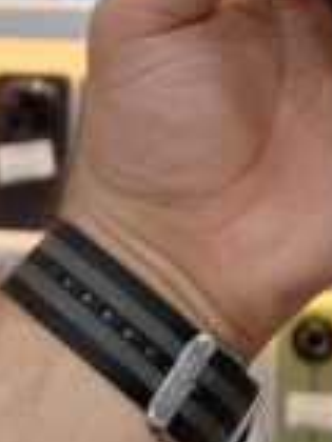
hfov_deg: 16.7
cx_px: 359
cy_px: -158
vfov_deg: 20.5
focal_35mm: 86
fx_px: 1100
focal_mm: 6.76
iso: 100
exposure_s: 1/514
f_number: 1.78
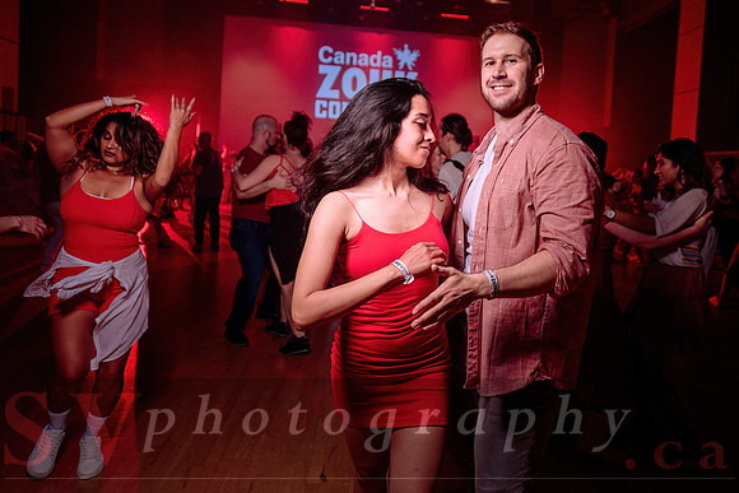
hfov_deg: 63.1
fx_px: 595
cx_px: 446
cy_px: 195
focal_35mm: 29
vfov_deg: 44.7
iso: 800
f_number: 2.8
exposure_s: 1/60
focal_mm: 24
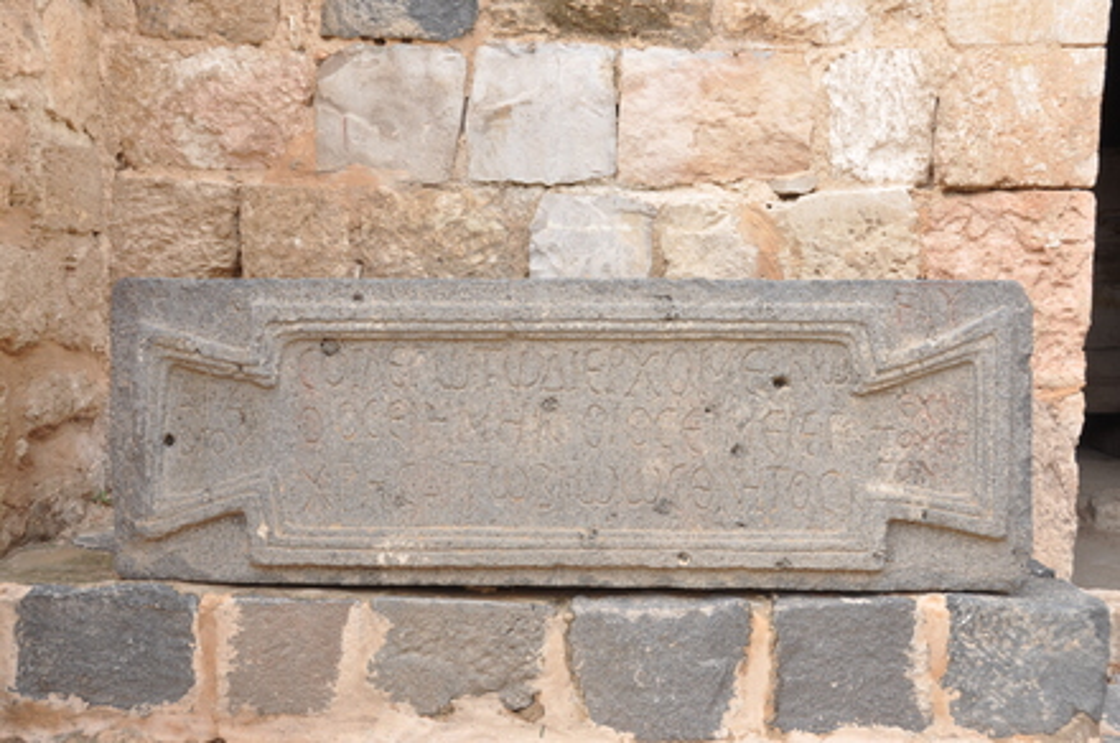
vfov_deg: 36.8
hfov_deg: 53.2
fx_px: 1118
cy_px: 372
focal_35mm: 36
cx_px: 560
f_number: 6.3
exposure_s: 1/160
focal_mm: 24
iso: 200
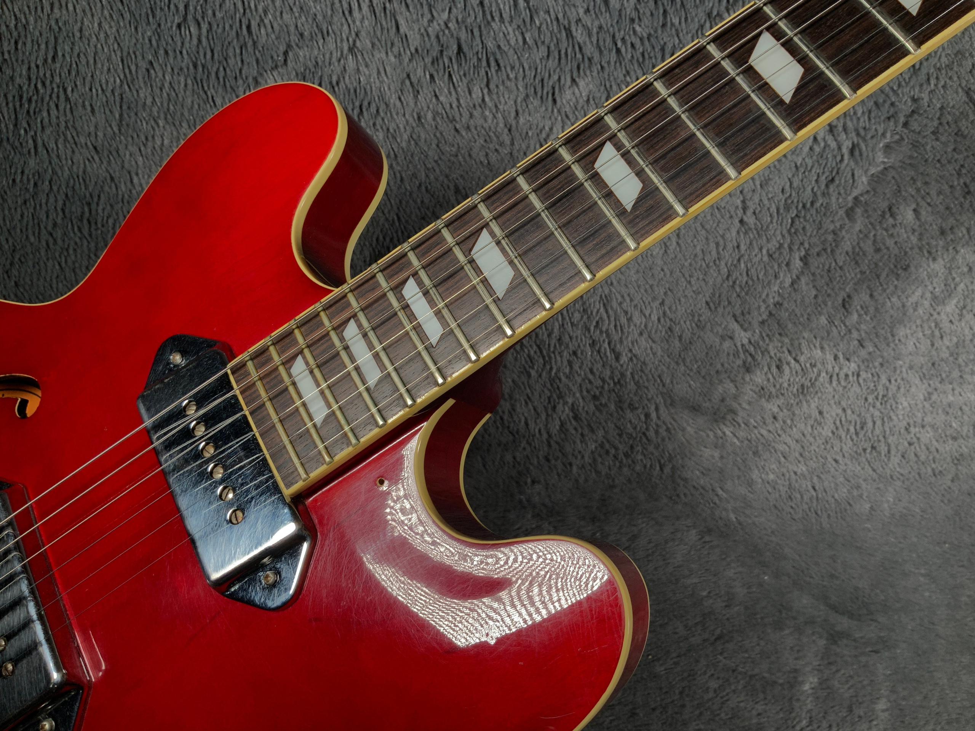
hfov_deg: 61.7
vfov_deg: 48.2
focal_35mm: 29
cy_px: 366
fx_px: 817
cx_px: 488
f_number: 1.8
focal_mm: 3
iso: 25
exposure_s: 1/156
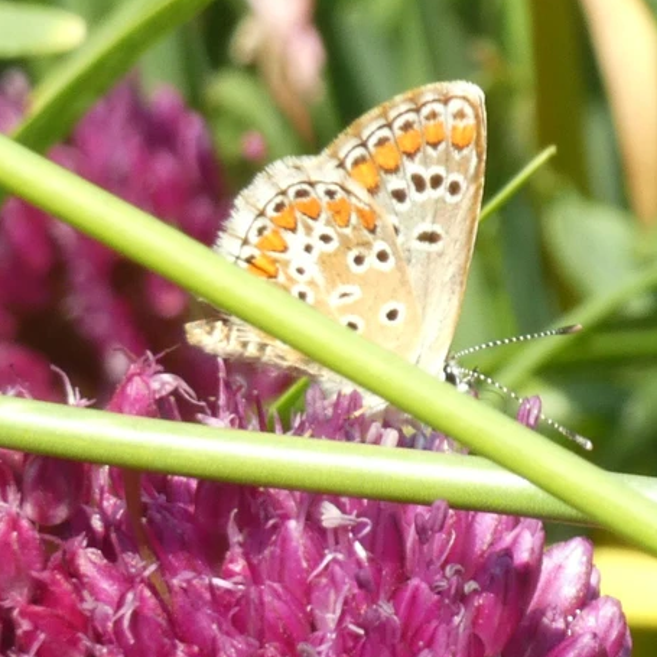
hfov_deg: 9.0
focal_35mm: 195
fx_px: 4187
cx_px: 253
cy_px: 326
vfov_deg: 9.0
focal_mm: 28.1
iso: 160
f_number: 7.1
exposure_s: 1/80
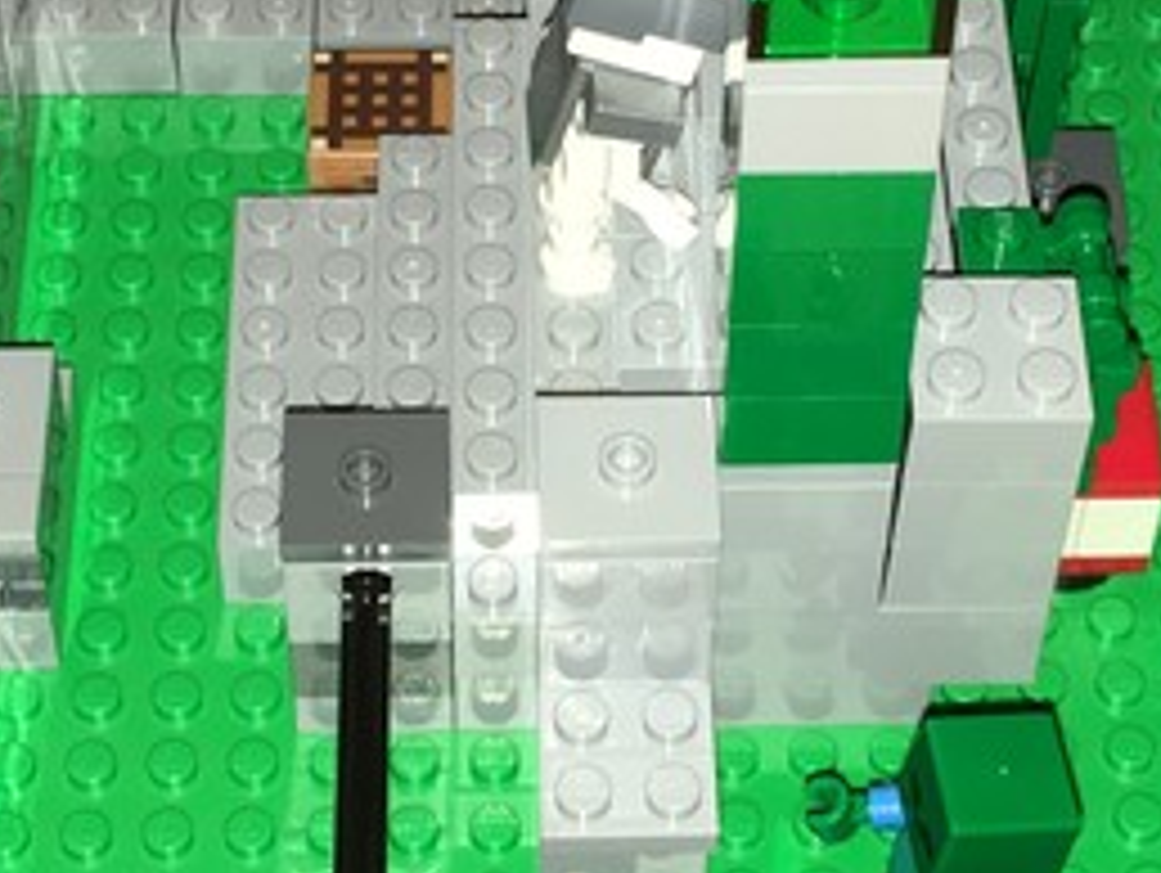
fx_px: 3391
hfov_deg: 19.4
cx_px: 666
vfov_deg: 14.7
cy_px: 317
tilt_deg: -49.5
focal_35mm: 101
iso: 32
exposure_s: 1/33
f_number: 2.2
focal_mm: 4.15
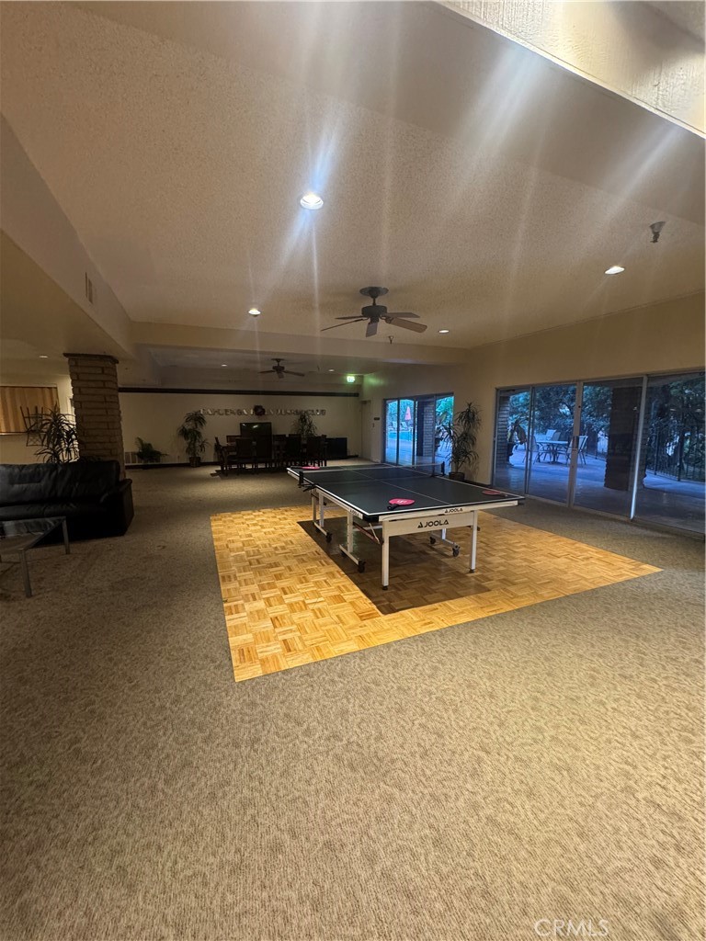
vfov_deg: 102.1
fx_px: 381
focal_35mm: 14
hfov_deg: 85.7
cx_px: 353
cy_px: 470
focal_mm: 2.22
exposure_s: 1/60
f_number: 2.2
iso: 400
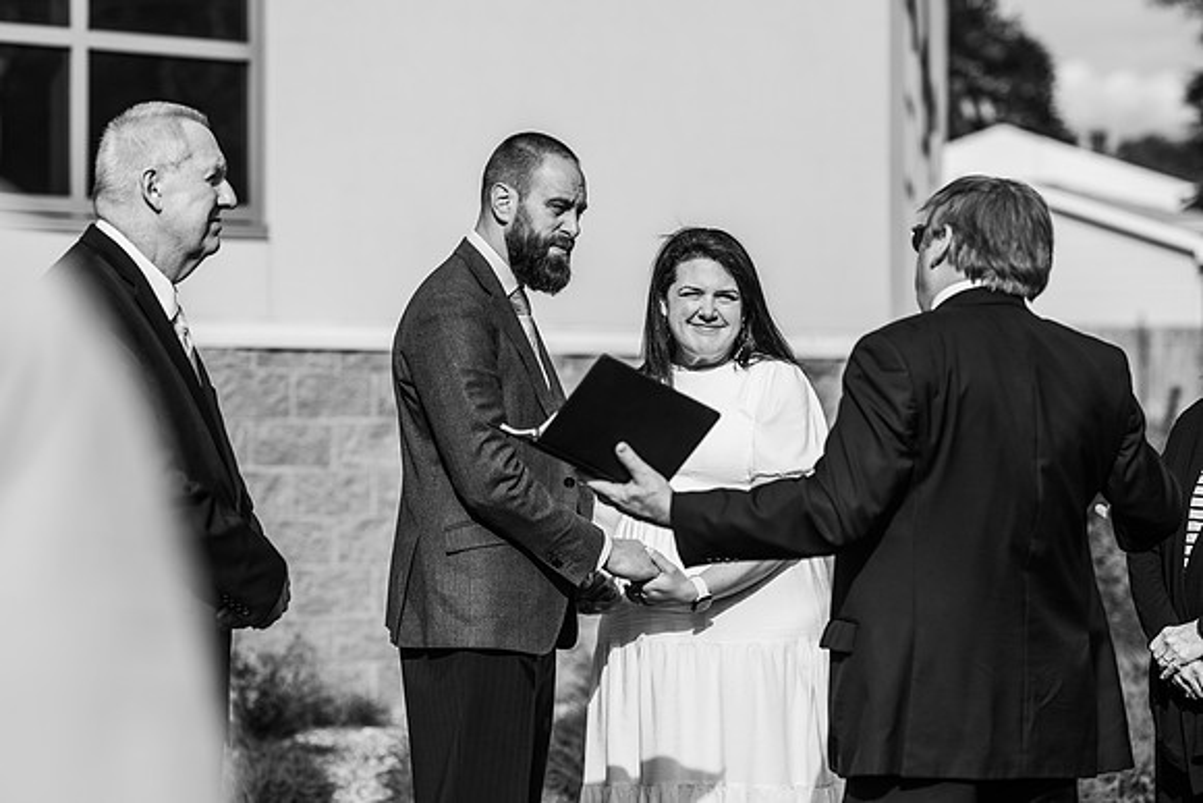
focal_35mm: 96
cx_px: 527
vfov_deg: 14.3
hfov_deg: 21.3
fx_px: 3194
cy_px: 402
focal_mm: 85
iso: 125
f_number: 2.8
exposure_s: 1/4000
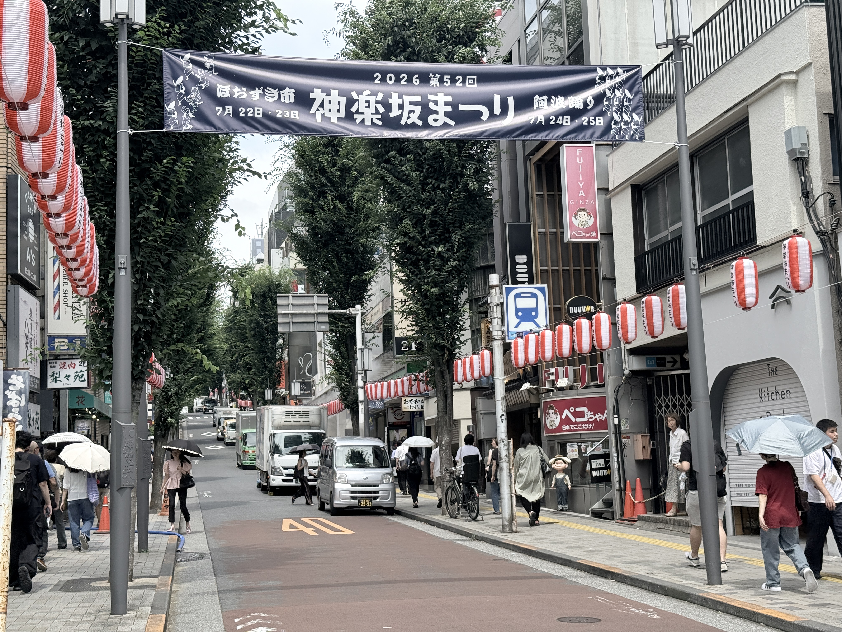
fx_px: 1168
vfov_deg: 30.3
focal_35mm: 48
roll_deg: +1.6
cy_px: 316
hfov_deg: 39.7
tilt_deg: +7.6
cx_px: 421
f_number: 1.78
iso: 100
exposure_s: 1/2577
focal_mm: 6.76
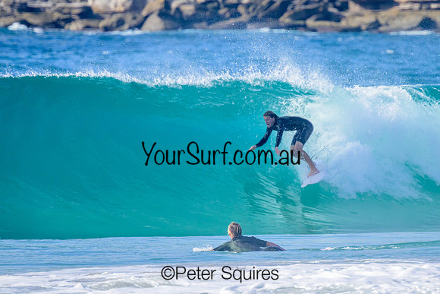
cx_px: 248
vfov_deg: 1.5
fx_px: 11325
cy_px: 128
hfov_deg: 2.2
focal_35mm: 926
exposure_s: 1/2000
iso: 1600
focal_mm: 800
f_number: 11
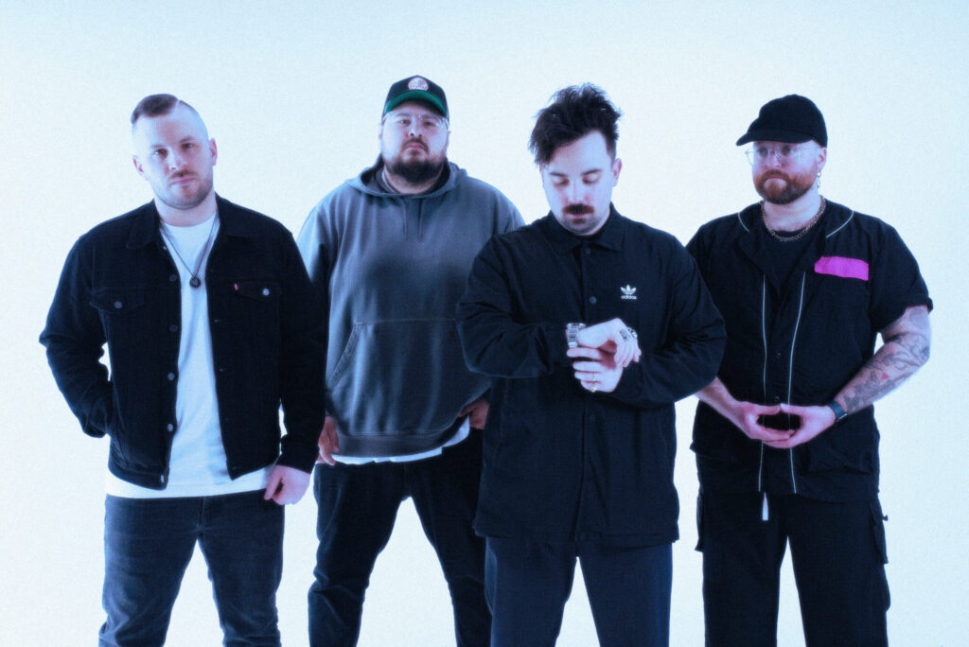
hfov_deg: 33.9
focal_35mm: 59
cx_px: 484
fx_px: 1589
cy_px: 324
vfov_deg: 23.0
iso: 800
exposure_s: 1/250
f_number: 5.6
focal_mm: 59
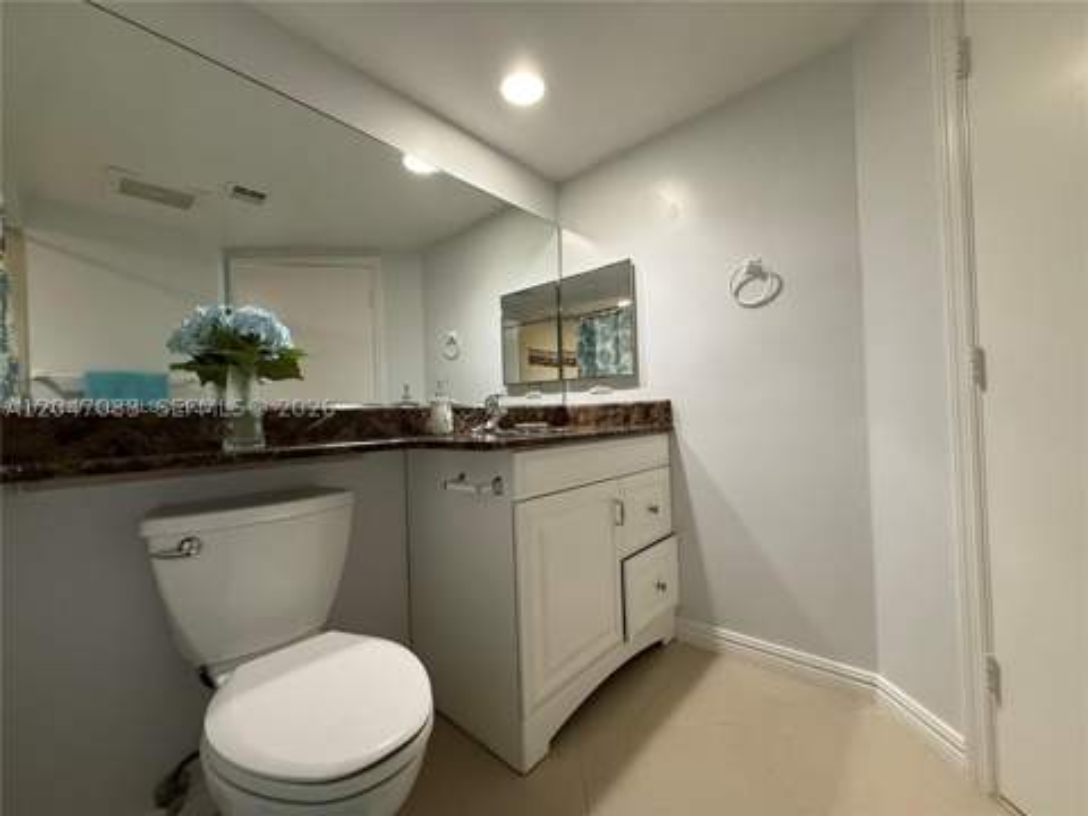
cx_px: 544
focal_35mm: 14
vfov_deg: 85.7
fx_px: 440
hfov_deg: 102.1
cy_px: 408
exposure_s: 1/60
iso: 400
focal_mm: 2.22
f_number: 2.2
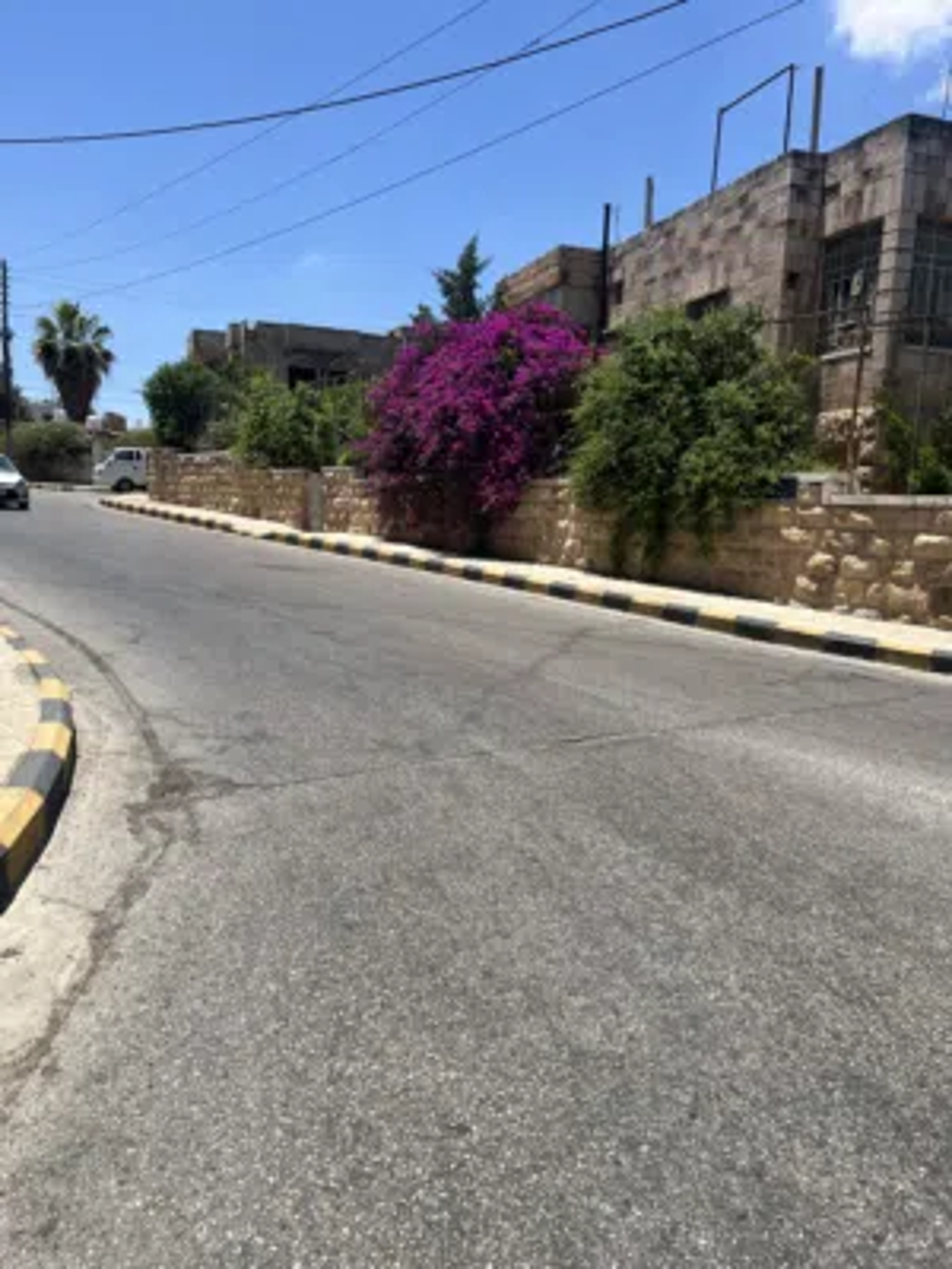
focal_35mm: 26
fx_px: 953
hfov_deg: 53.1
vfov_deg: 67.3
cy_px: 634
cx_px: 476
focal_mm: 5.7
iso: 50
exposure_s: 1/4630
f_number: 1.5
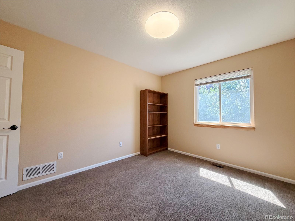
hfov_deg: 102.1
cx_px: 148
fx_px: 119
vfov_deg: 85.7
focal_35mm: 14
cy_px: 110
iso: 200
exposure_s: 1/120
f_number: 2.2
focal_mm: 2.22
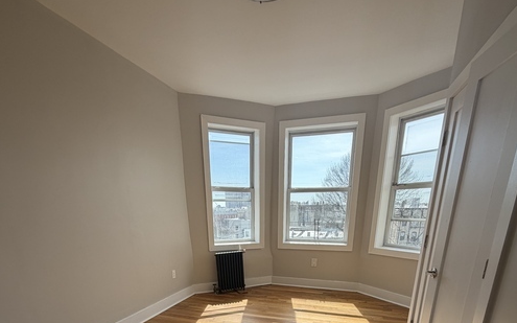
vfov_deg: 51.4
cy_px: 301
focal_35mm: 20
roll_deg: +0.6
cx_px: 258
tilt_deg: -17.3
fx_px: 282
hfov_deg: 85.1
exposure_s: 1/285
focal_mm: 2.22
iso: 50
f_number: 2.2
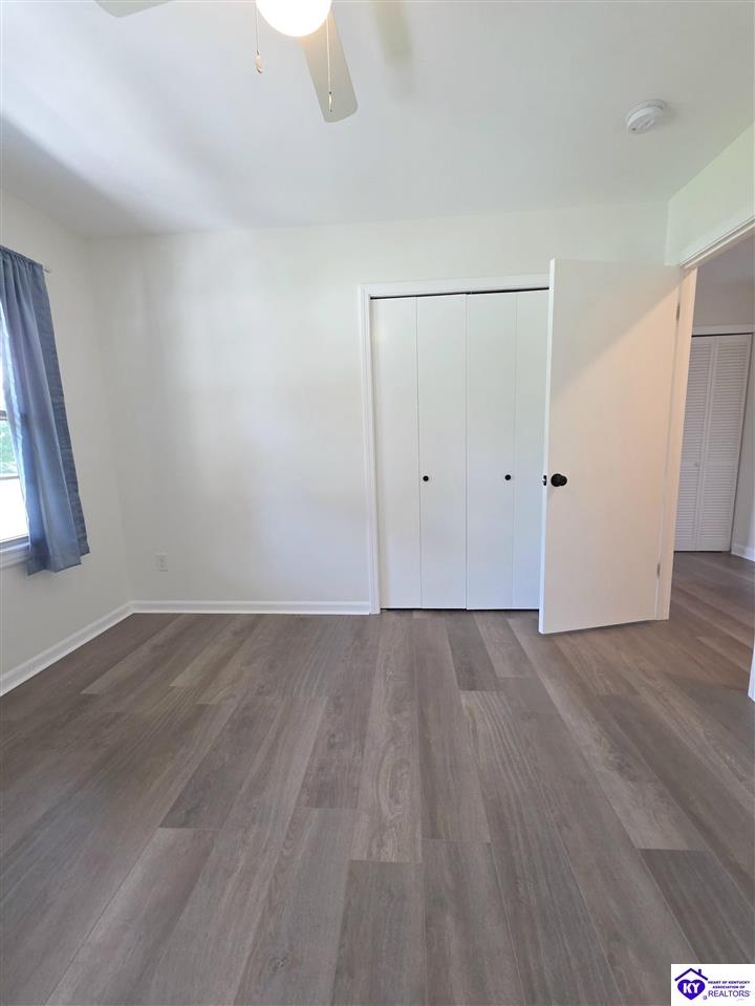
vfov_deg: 106.2
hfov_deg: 90.0
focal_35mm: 13
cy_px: 503
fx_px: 378
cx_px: 378
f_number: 2.2
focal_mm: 2.2
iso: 250
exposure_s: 1/120
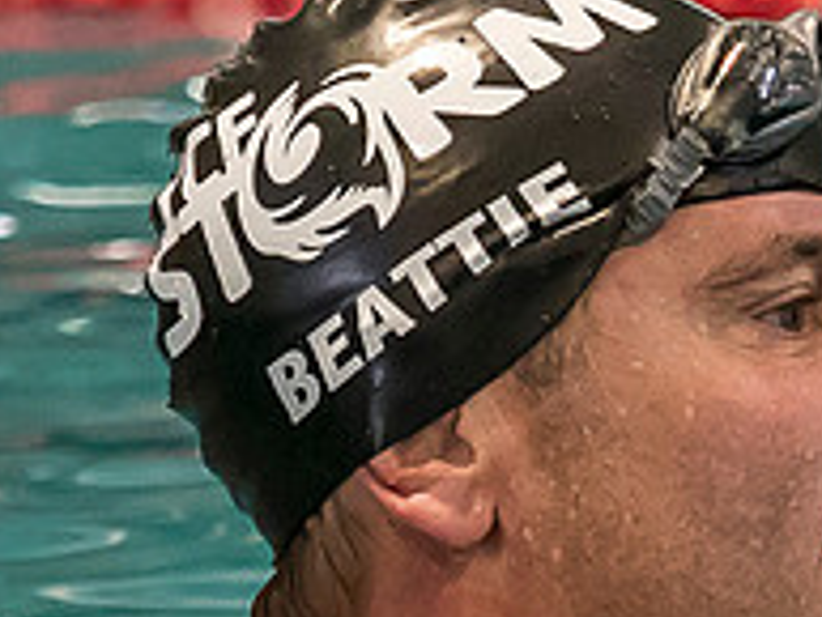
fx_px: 41867
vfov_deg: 0.8
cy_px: 722
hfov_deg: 1.1
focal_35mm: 1762
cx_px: 559
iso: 2000
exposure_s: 1/400
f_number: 2.8
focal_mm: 135
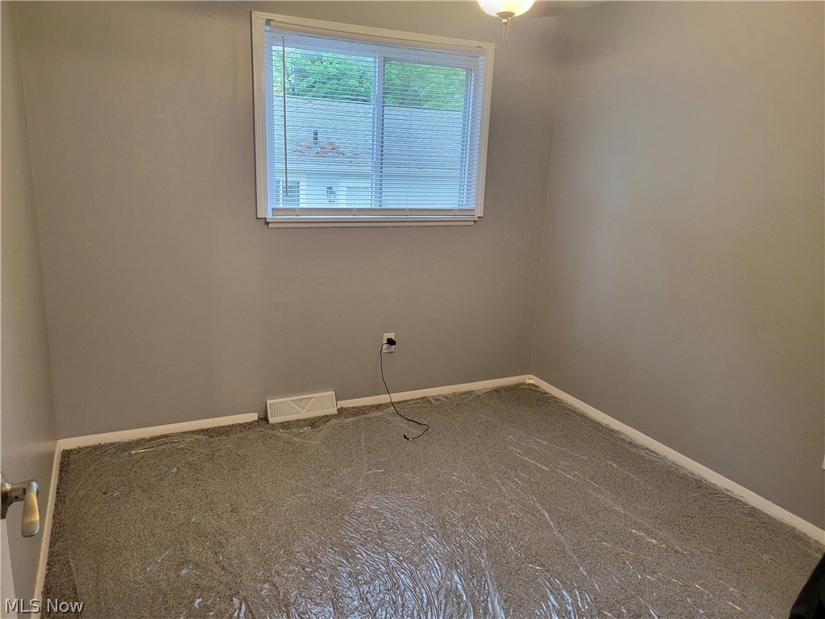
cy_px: 310
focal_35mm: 26
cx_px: 412
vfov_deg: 53.1
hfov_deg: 67.3
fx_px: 620
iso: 200
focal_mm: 5.4
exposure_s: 1/60.2
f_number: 1.8
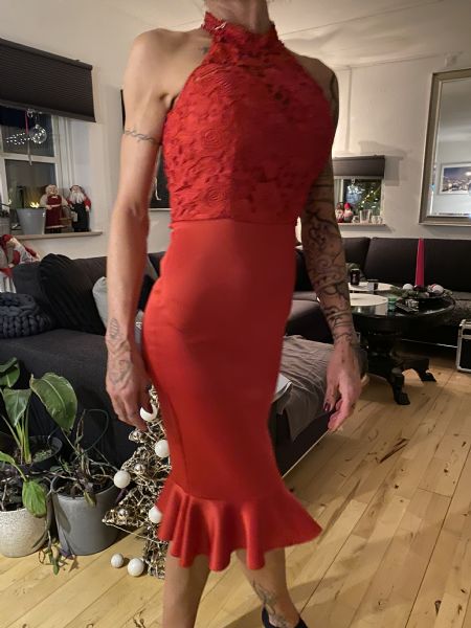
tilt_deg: -11.8
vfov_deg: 67.3
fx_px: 472
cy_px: 314
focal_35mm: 26
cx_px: 236
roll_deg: -0.4
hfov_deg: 53.1
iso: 1000
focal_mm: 4.25
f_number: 1.8
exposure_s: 1/17
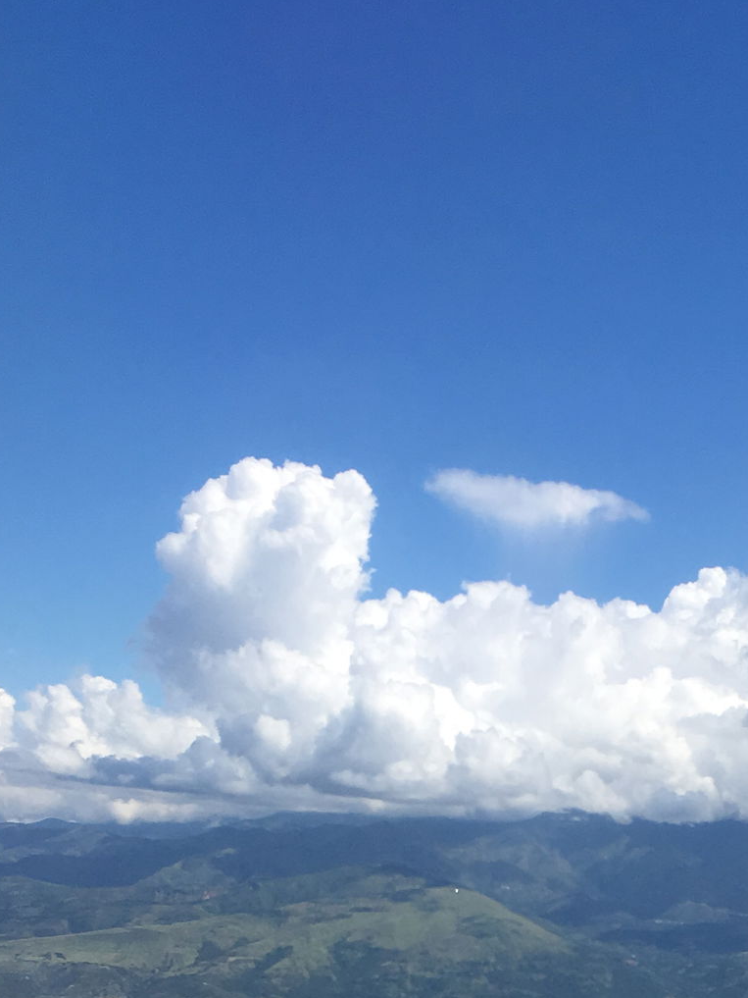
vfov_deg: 24.9
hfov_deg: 19.8
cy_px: 1079
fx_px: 2103
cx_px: 678
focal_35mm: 73
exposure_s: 1/2024
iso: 25
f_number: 2.2
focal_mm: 4.15
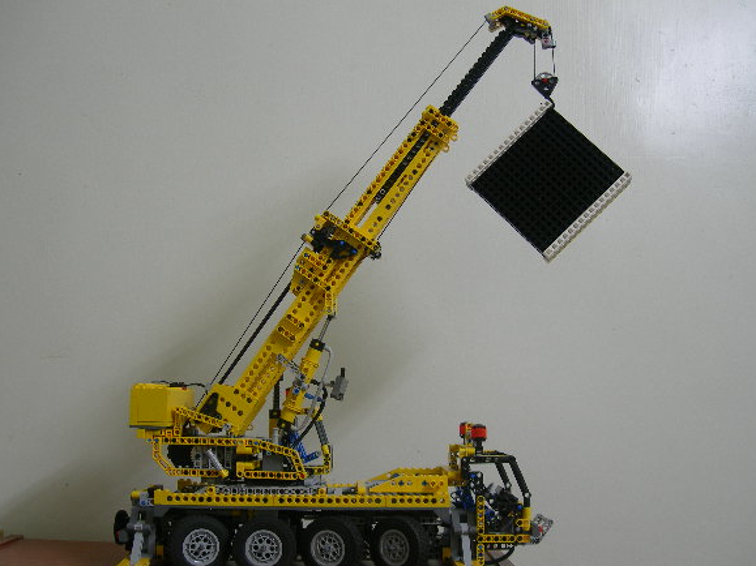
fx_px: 917
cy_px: 292
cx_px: 372
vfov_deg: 34.3
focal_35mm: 42
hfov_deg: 44.8
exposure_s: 1/13.2
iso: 50
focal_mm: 7.8
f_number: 2.8
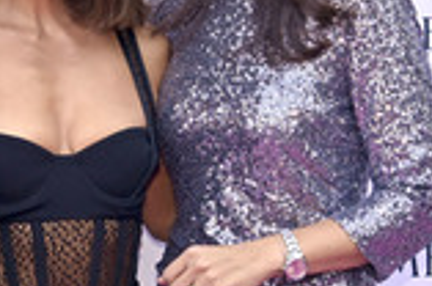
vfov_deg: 9.7
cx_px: 45
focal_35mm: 141
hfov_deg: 14.4
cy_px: 52
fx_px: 1689
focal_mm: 49
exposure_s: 1/200
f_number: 7.1
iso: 640
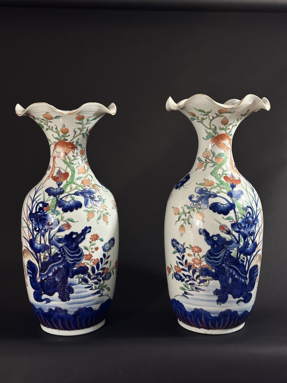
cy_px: 192
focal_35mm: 48
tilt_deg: -7.0
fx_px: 531
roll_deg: -0.6
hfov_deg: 30.3
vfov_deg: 39.7
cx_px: 144
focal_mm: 6.86
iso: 100
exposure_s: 1/50
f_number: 1.78
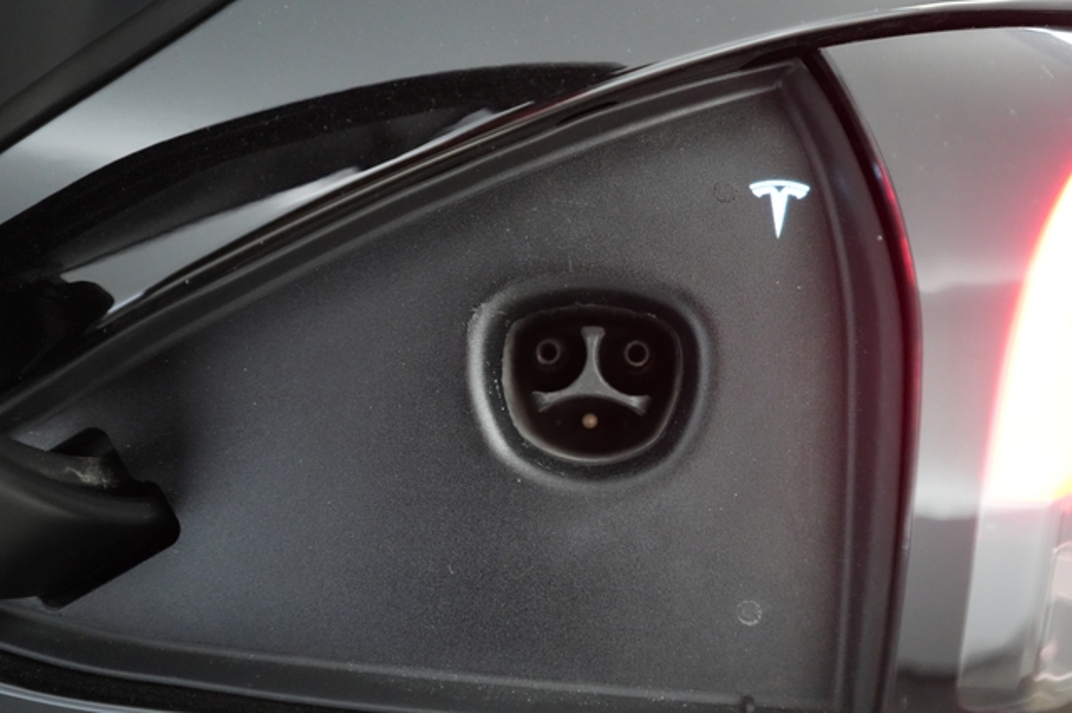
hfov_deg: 65.5
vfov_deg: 46.4
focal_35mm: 28
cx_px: 536
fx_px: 833
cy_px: 356
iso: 8000
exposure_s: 1/160
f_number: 2.8
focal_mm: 28
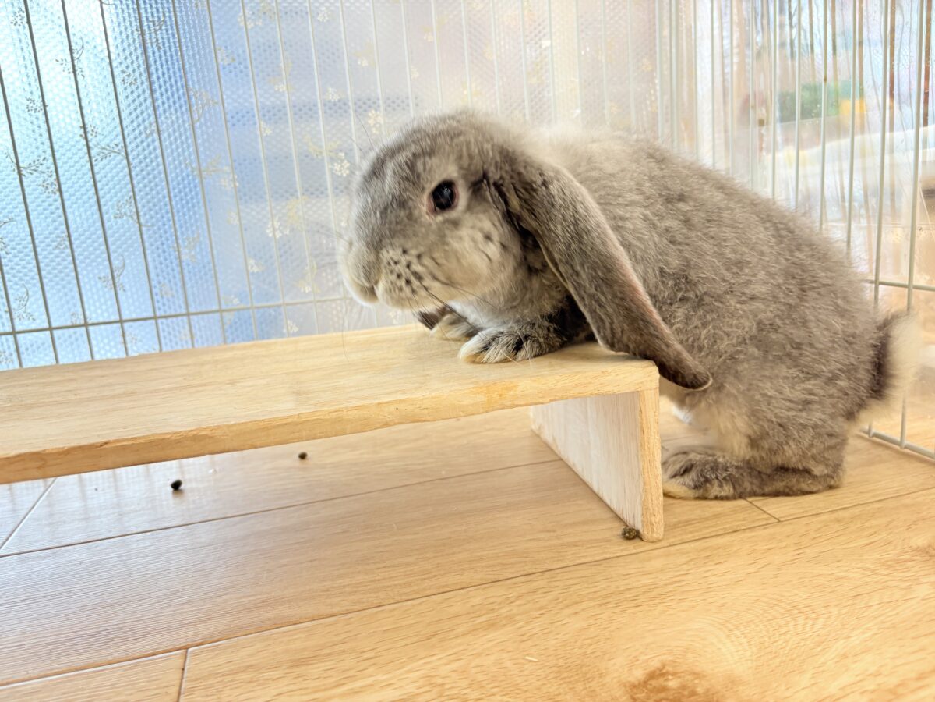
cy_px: 351
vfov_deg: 53.1
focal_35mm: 26
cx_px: 468
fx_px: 702
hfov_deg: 67.3
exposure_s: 1/100
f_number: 1.6
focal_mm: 5.96
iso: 125
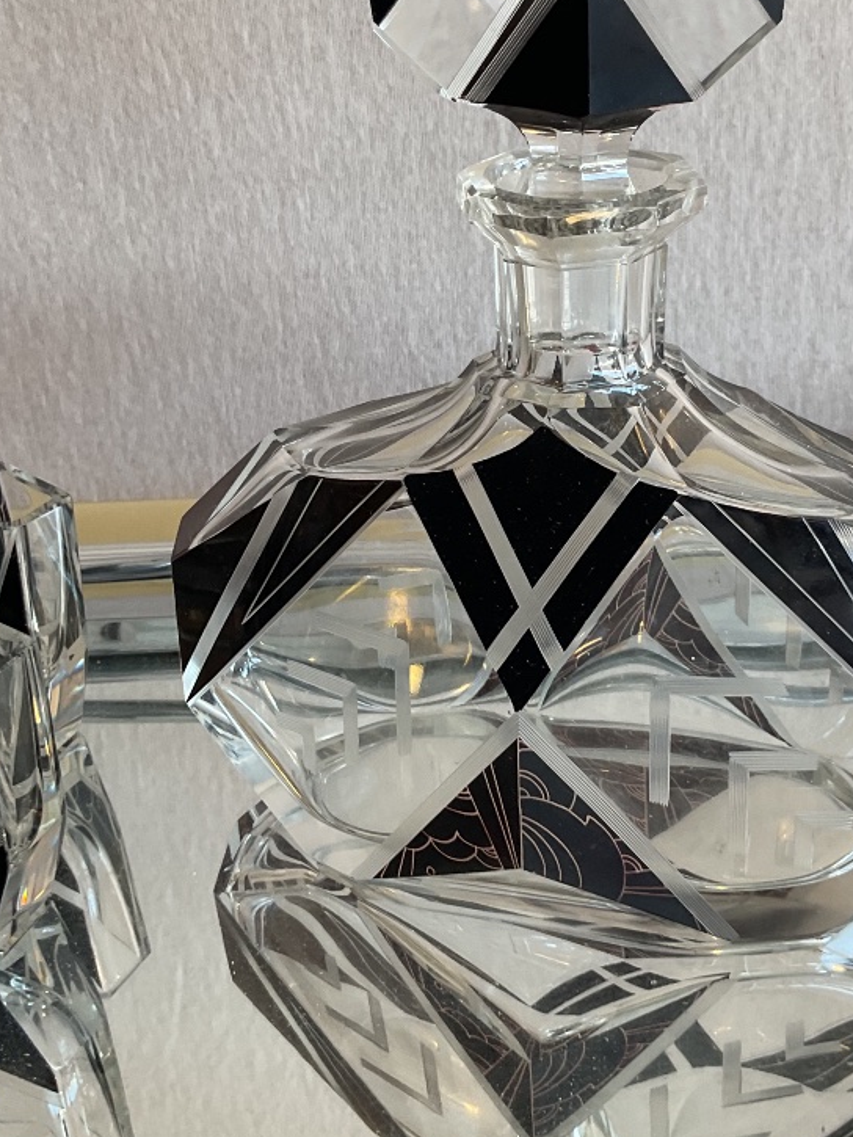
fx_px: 1577
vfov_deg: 39.6
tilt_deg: -22.6
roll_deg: +1.3
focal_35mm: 48
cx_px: 588
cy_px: 519
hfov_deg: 30.0
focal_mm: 3
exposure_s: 1/100
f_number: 1.8
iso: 40
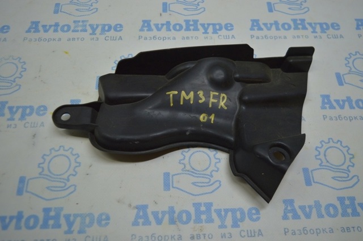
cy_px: 120
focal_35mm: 33
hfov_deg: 57.3
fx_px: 332
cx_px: 182
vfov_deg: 39.9
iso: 400
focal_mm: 22
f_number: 3.8
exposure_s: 1/160
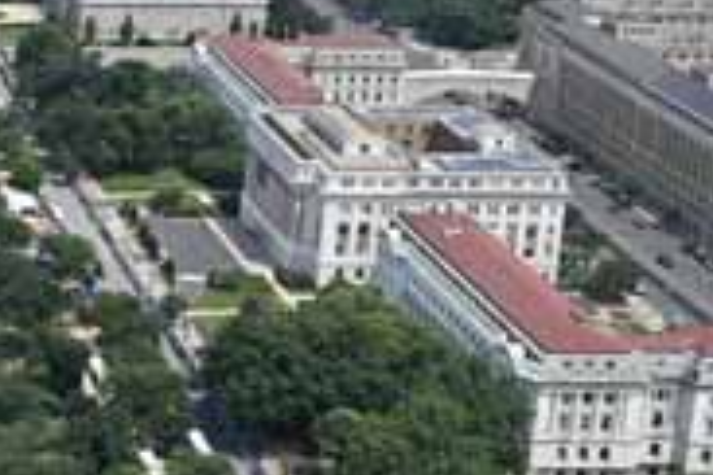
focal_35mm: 105
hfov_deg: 17.3
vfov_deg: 13.0
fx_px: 2079
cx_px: -397
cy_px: 88
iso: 64
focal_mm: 24
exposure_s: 1/640
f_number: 5.6
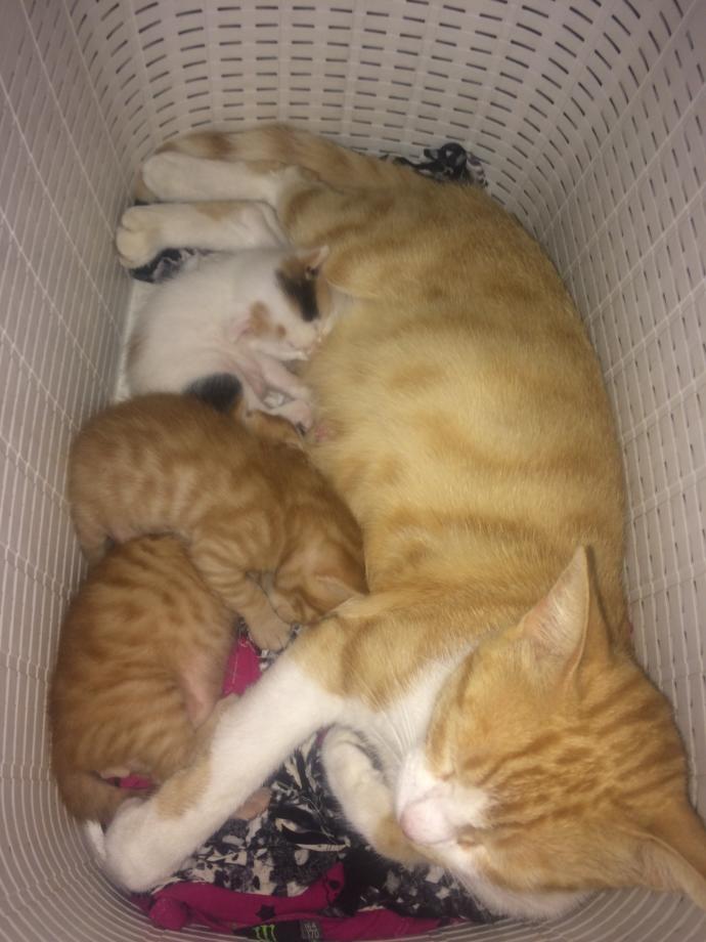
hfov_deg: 48.2
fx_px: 789
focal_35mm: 29
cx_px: 353
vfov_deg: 61.7
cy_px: 471
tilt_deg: -66.8
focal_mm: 4.15
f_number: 2.2
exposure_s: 1/41
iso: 32
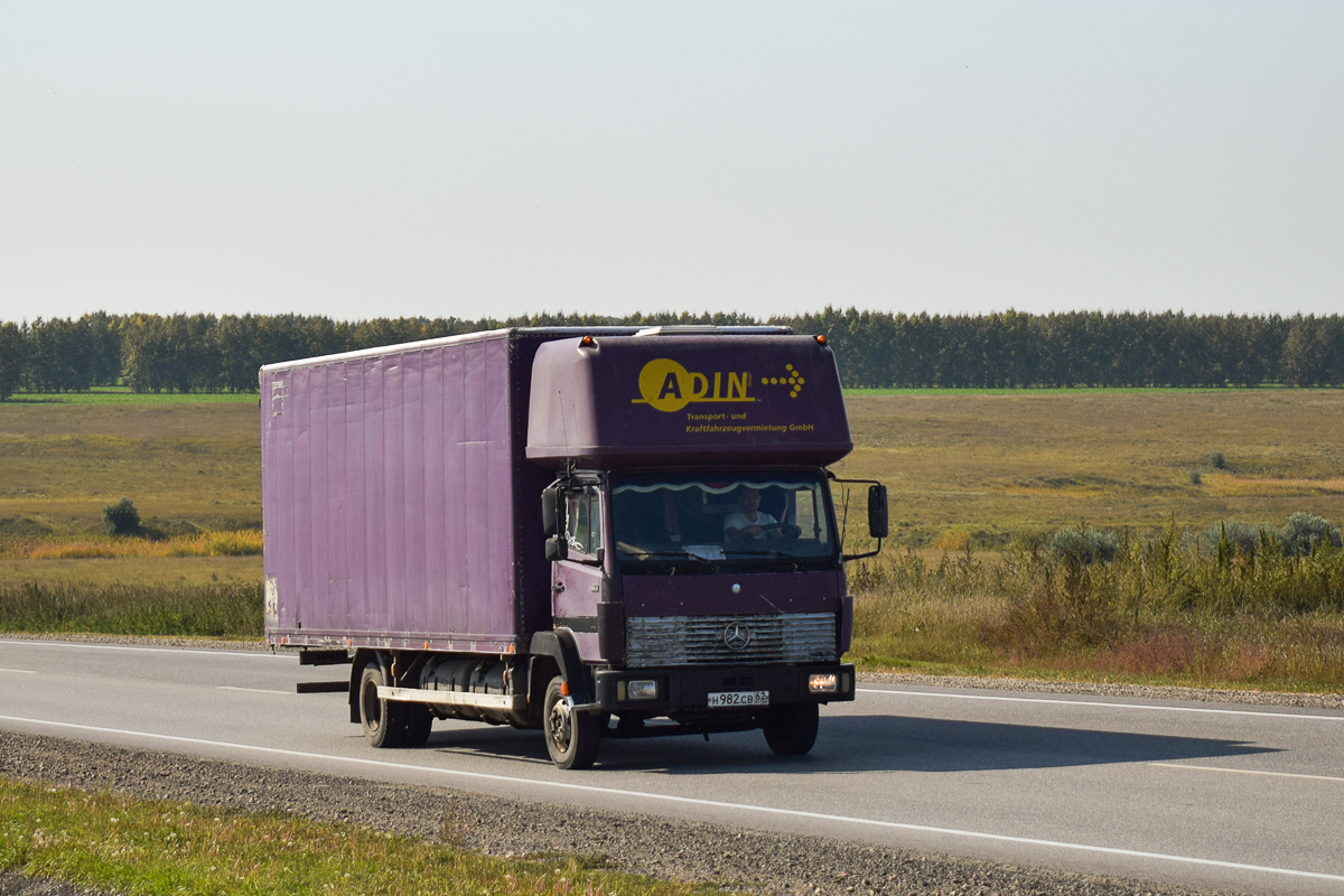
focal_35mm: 78
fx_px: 2912
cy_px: 448
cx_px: 672
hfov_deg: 26.0
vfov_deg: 17.5
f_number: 5.6
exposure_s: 1/1000
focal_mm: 52
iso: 100
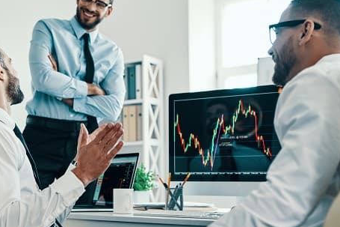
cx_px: 126
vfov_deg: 20.6
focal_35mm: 66
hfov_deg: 30.4
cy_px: 112
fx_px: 623
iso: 800
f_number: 3.2
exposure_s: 1/160
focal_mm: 50
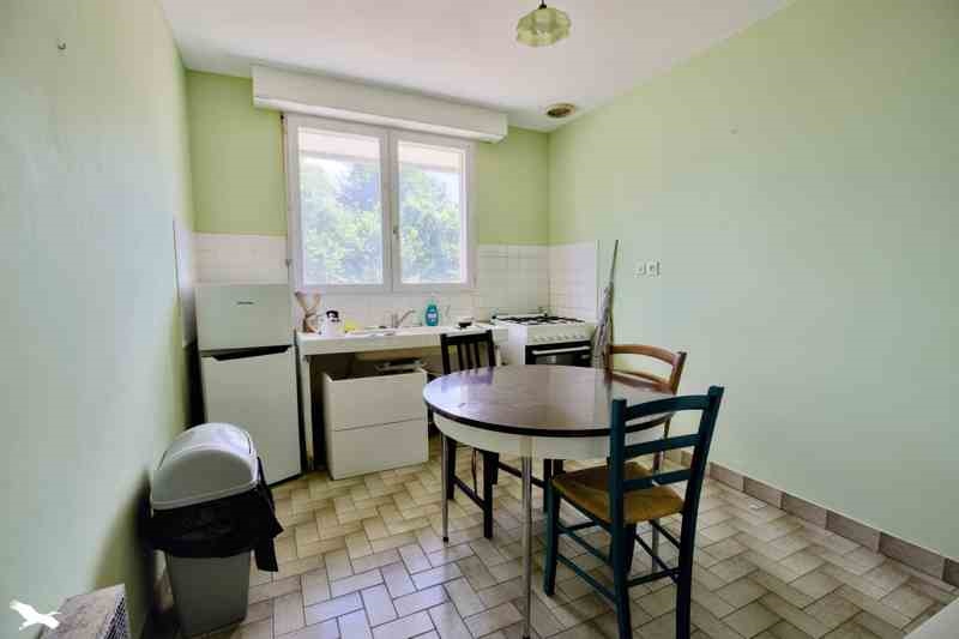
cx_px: 480
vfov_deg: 73.7
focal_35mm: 16
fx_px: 426
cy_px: 320
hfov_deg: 96.7
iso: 800
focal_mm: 16
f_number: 8
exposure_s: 1/640
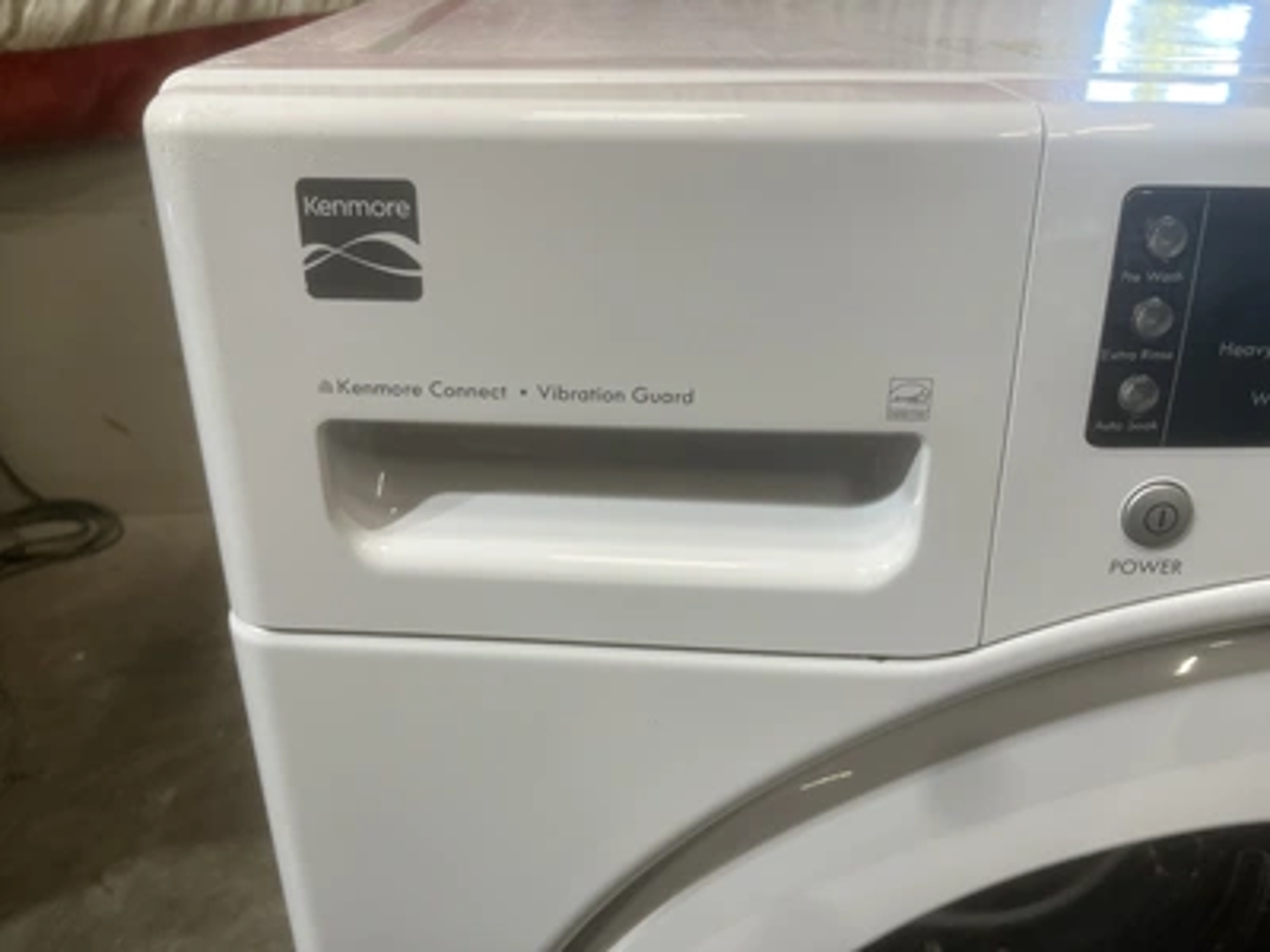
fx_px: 954
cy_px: 476
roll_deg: +1.1
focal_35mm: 26
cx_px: 635
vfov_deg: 53.1
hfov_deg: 67.3
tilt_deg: -28.4
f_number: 1.6
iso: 100
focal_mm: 5.1
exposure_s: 1/120
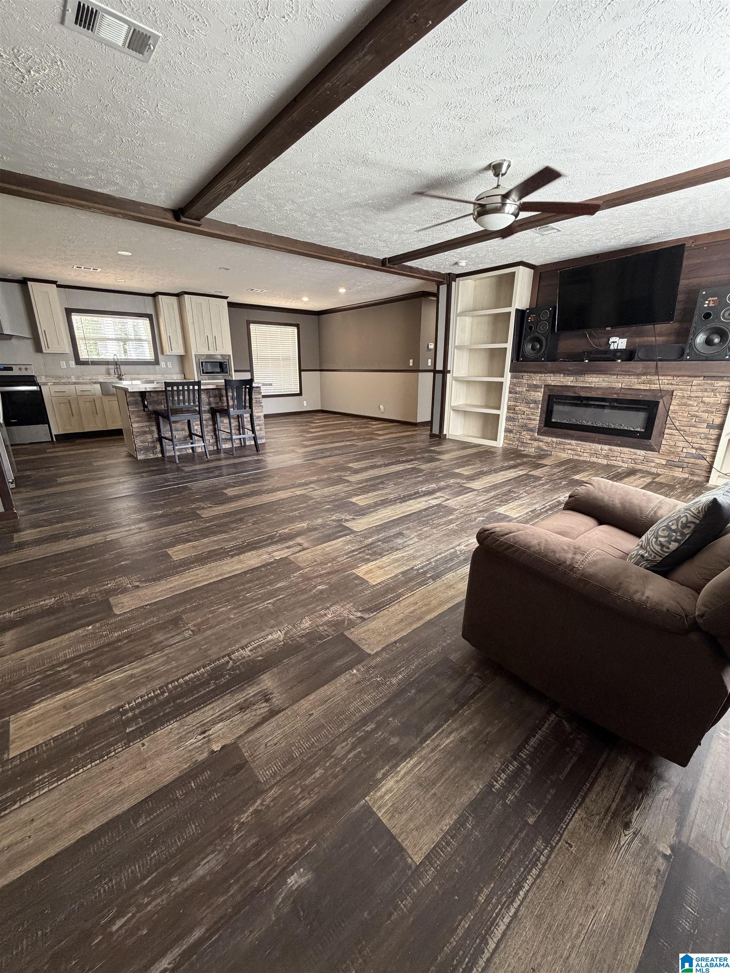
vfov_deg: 102.1
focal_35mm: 14
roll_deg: -0.1
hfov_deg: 85.7
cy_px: 486
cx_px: 365
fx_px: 394
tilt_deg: -17.2
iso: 320
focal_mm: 2.22
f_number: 2.2
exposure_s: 1/60
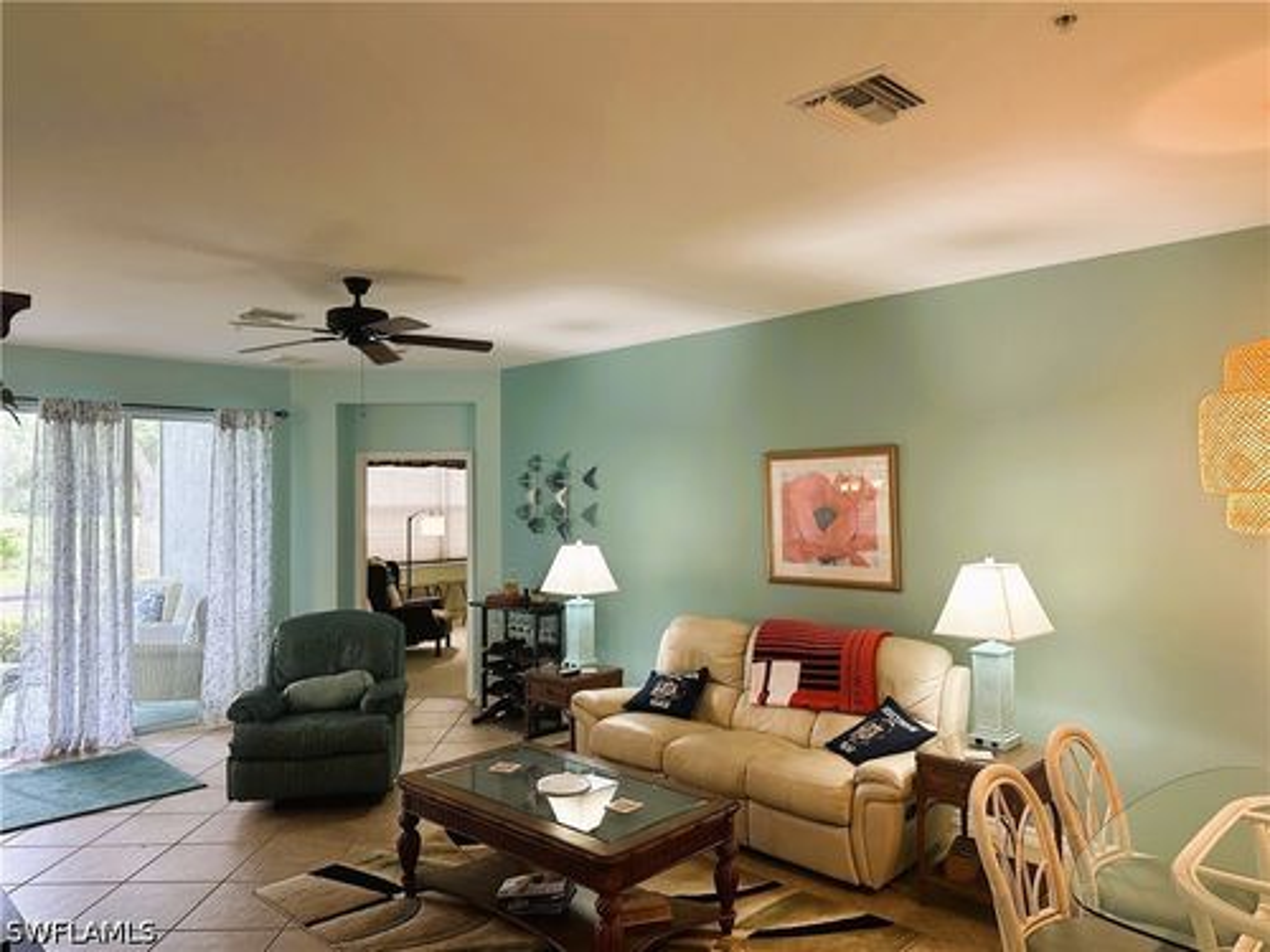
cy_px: 476
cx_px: 635
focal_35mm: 24
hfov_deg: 71.6
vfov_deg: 56.8
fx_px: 881
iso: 200
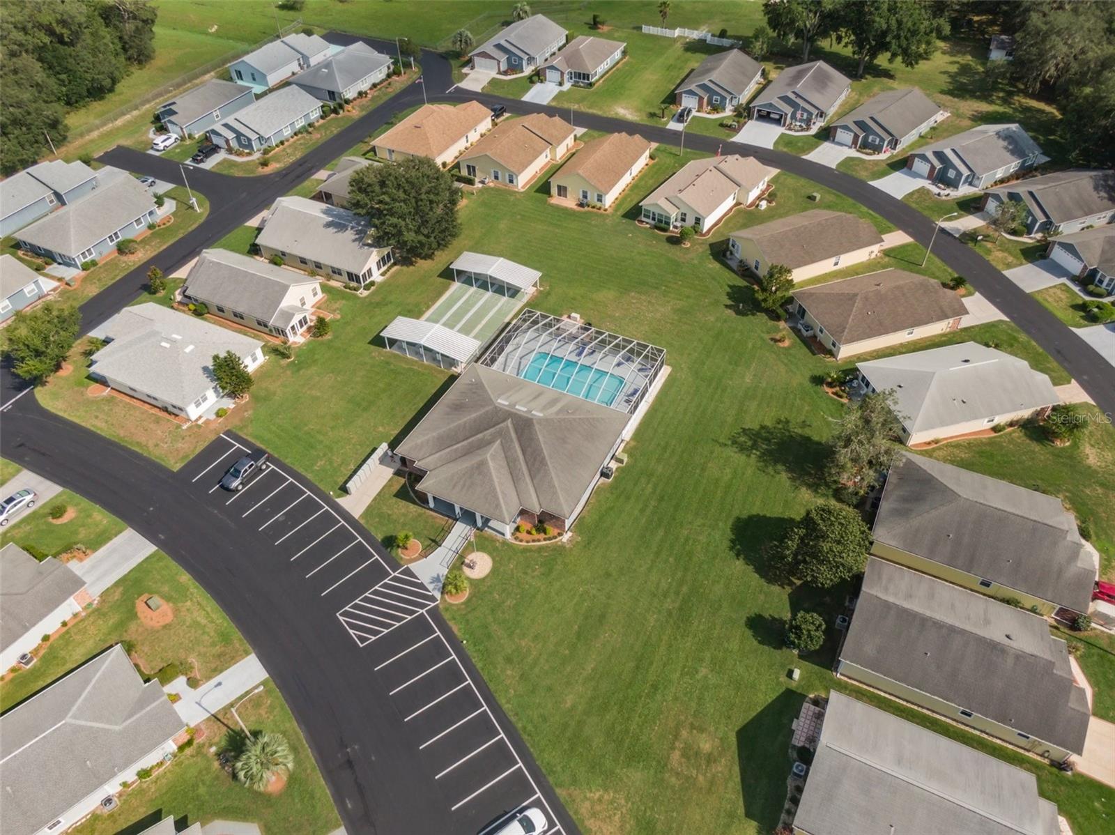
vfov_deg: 56.8
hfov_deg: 71.6
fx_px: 773
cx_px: 558
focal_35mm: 24
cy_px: 418
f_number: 2.8
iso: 100
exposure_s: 1/800
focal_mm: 4.39
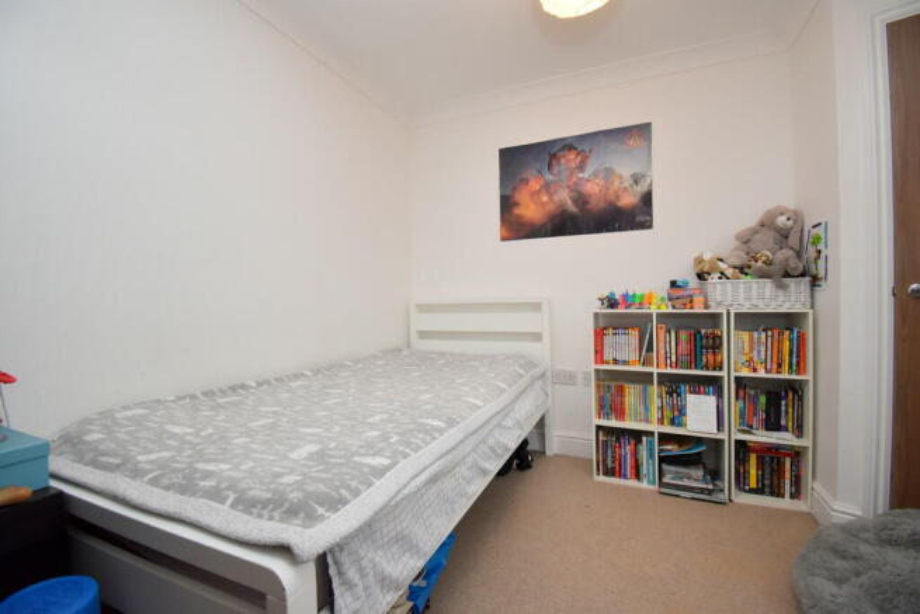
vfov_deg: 77.4
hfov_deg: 100.4
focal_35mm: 15
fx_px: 383
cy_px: 307
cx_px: 460
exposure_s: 1/125
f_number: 4.5
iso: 900
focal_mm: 10
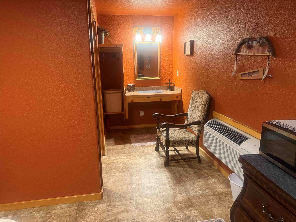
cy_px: 111
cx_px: 148
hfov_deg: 71.6
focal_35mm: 24
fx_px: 205
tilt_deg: -14.4
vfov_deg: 56.8
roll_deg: +2.0
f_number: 1.78
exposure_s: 1/60
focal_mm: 6.76
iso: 640
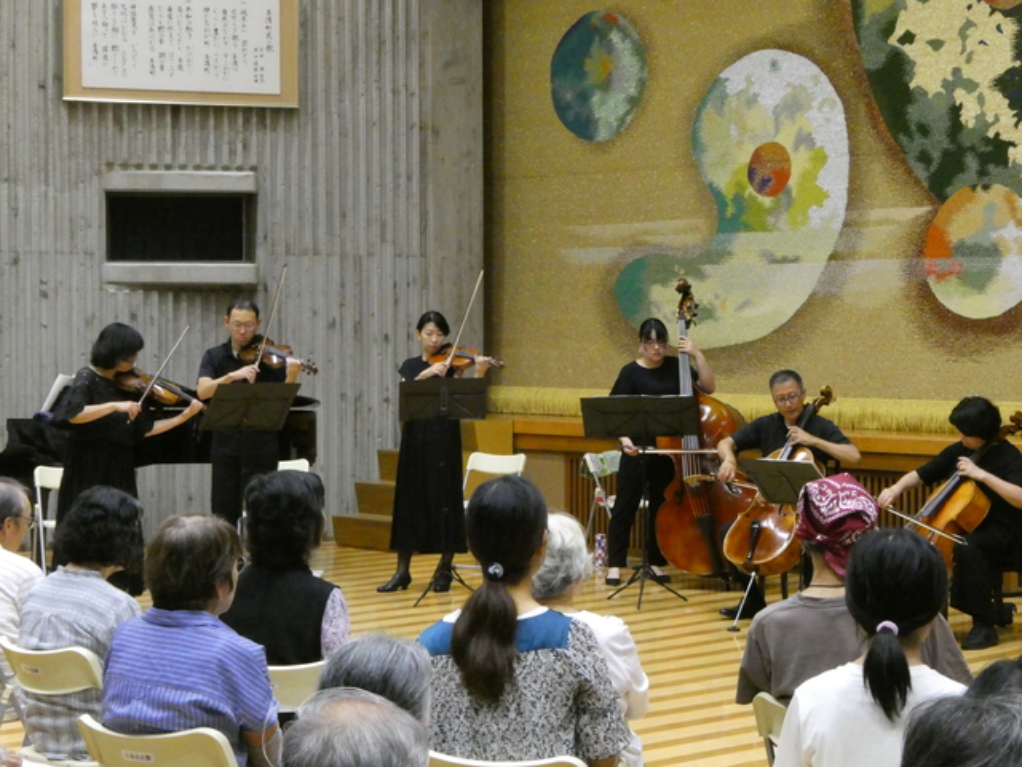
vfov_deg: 19.9
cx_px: 511
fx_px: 2185
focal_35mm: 74
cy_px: 384
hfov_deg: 26.3
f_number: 7.1
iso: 1600
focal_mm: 13.2
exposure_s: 1/40
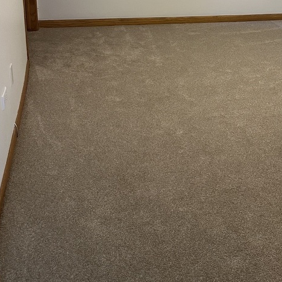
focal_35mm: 49
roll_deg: -3.6
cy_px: 31
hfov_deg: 33.8
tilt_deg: -18.1
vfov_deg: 33.0
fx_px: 452
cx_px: 221
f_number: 1.78
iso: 320
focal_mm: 6.86
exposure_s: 1/60
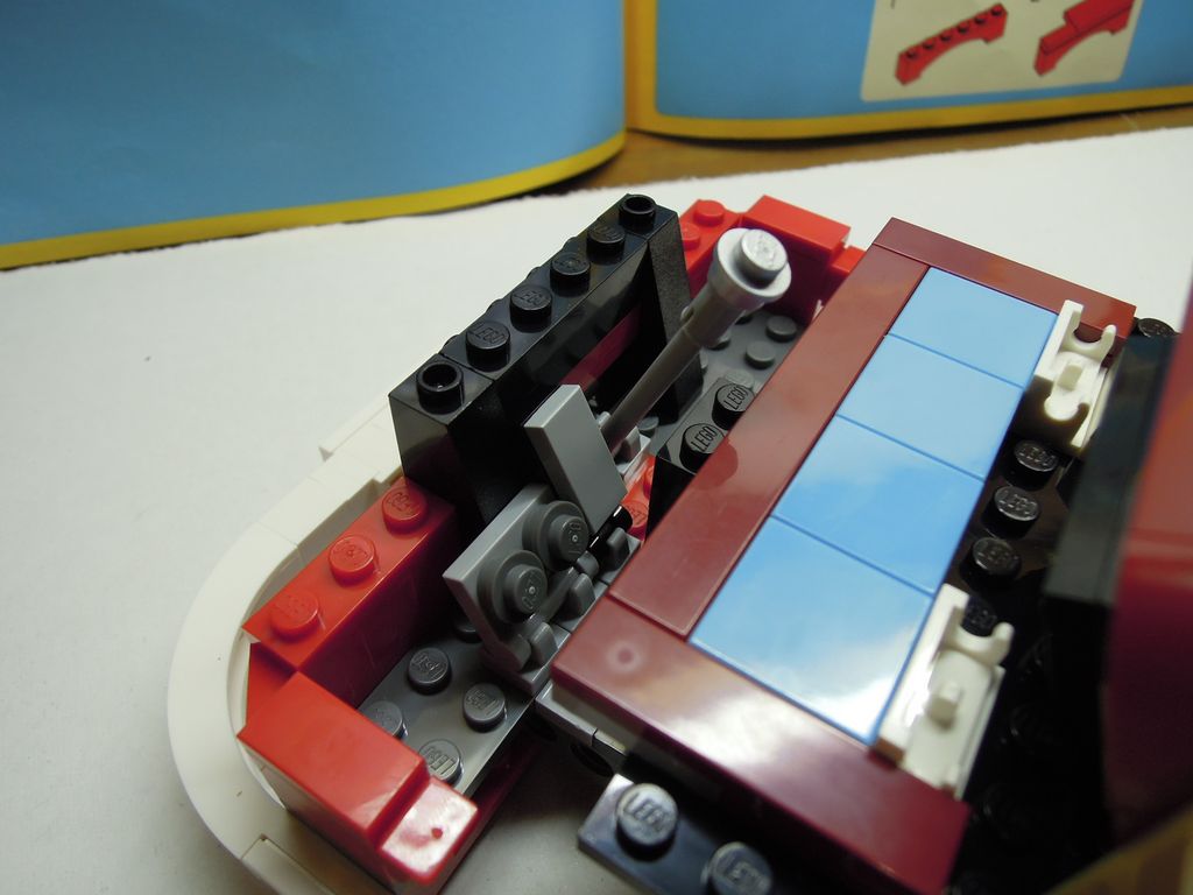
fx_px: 827
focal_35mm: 24
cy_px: 448
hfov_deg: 71.6
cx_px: 596
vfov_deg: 56.8
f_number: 2.8
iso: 160
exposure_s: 1/30
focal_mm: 4.3
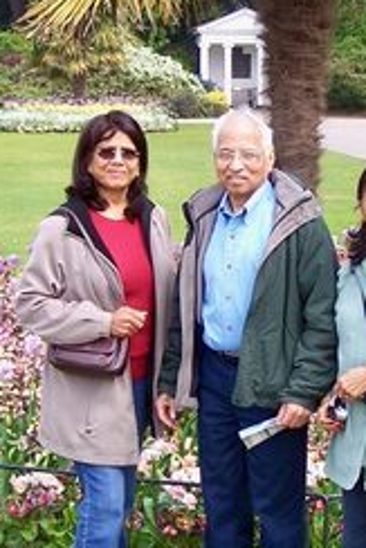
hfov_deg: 14.0
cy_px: 245
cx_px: 301
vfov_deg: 21.0
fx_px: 1477
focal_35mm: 97
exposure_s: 1/500
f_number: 2.8
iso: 80
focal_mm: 6.3
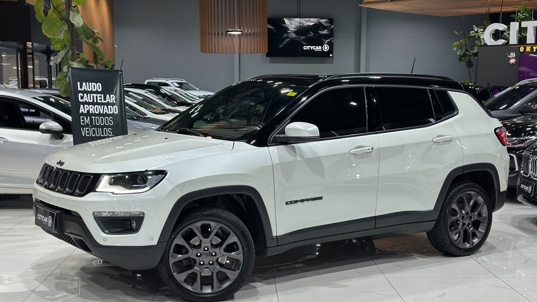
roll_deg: -0.4
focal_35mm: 53
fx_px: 755
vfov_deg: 22.6
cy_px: 178
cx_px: 266
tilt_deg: -7.3
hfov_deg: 39.2
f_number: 1.78
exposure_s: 1/120
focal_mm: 6.86
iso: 125
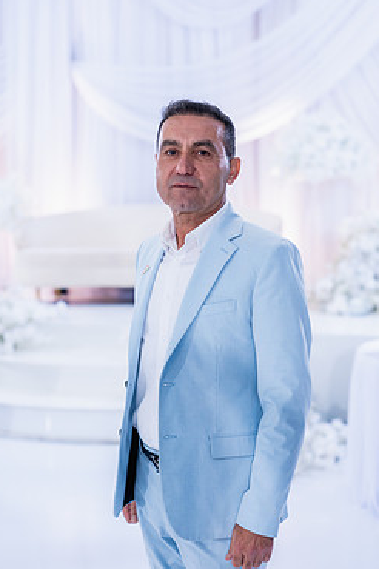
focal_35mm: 61
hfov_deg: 22.2
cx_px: 222
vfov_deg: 32.9
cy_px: 316
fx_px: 963
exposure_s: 1/160
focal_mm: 50
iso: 640
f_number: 2.5
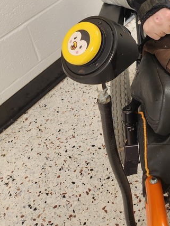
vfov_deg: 31.4
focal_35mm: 55
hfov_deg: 24.3
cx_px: 200
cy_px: -16
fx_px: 360
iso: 100
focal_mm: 5.4
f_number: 1.8
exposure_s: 1/59.4
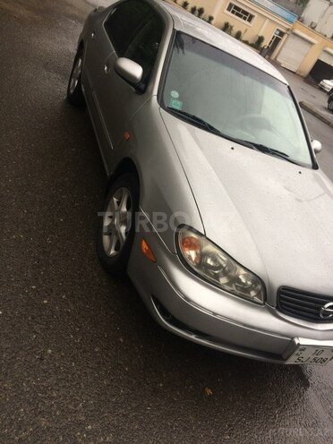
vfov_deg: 61.7
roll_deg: -26.8
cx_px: 166
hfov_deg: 48.2
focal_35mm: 29
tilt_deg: -29.1
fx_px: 372
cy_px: 222
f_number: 2.2
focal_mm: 4.15
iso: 64
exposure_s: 1/100
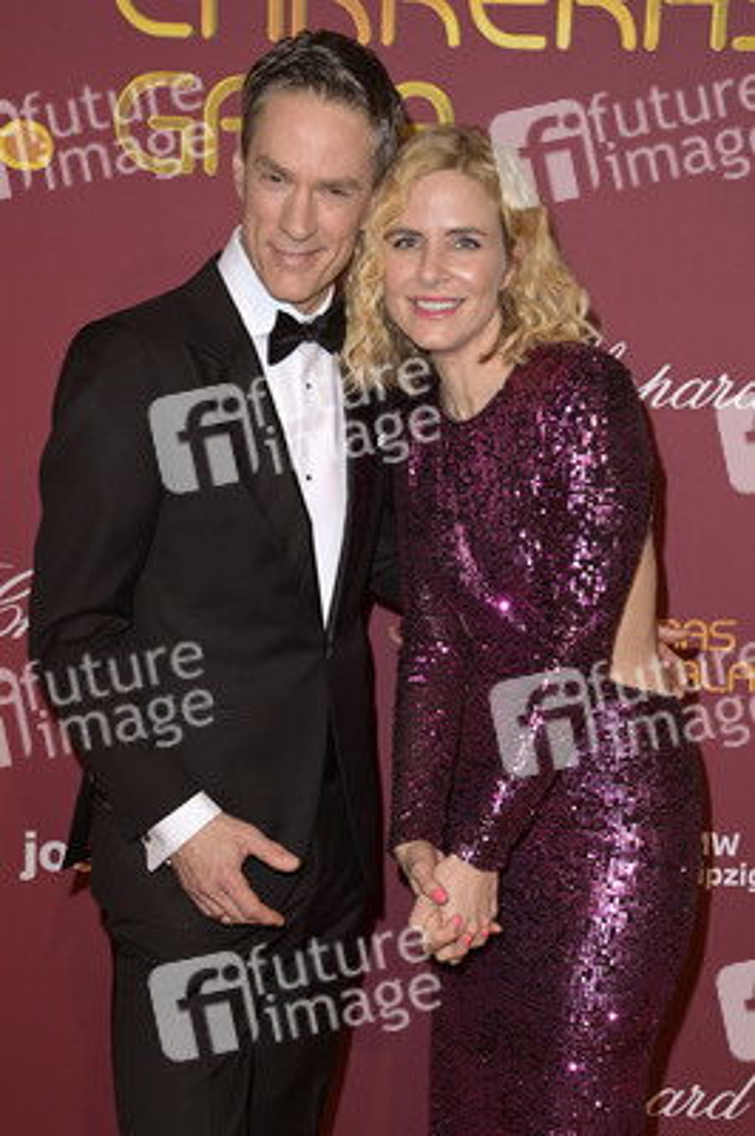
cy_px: 568
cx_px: 378
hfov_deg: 21.9
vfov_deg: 32.4
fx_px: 1954
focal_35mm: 62
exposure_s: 1/250
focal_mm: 62
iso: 640
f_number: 5.6
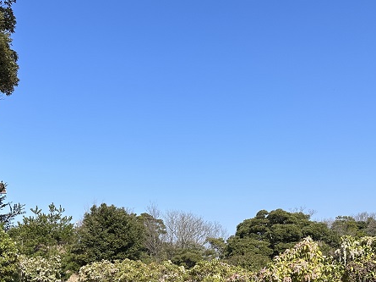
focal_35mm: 44
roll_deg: +0.7
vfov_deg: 31.5
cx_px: 158
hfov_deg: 42.8
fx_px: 478
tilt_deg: +2.7
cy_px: 244
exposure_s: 1/3597
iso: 80
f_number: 1.78
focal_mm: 6.86
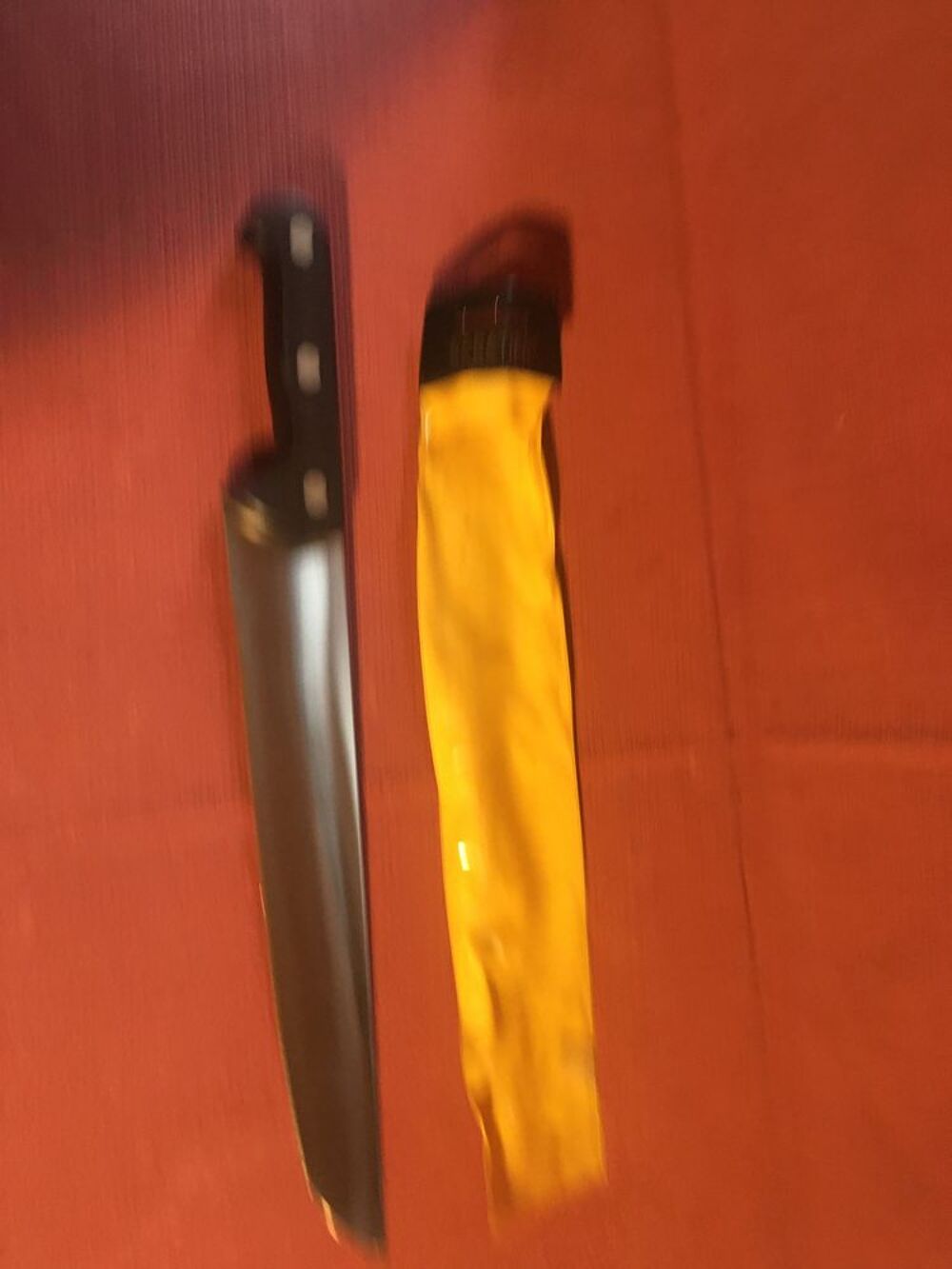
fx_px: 1063
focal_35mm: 29
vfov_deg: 61.7
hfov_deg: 48.2
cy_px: 634
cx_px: 476
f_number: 2.2
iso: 200
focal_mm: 4.15
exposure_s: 1/33
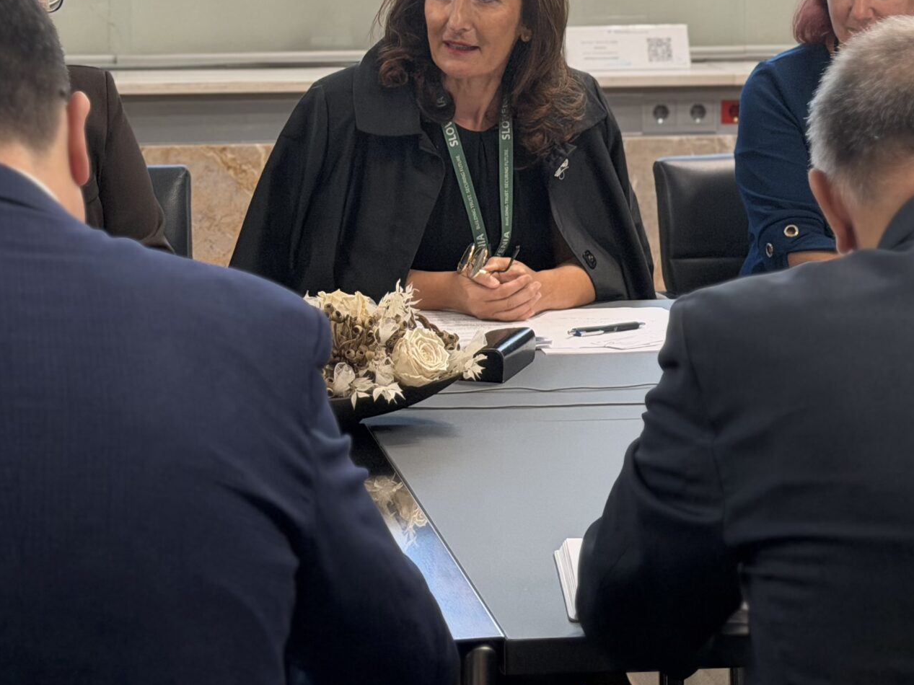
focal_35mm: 97
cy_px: 116
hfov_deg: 20.2
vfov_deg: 15.1
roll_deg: +0.2
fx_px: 2561
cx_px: 402
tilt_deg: -6.2
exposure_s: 1/100
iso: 125
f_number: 1.78
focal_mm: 6.76
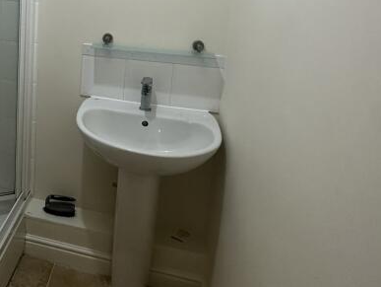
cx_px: 15
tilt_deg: -12.7
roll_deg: -2.3
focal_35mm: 37
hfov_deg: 44.0
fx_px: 408
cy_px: 37
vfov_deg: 36.7
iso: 200
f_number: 2.2
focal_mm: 2.22
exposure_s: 1/100
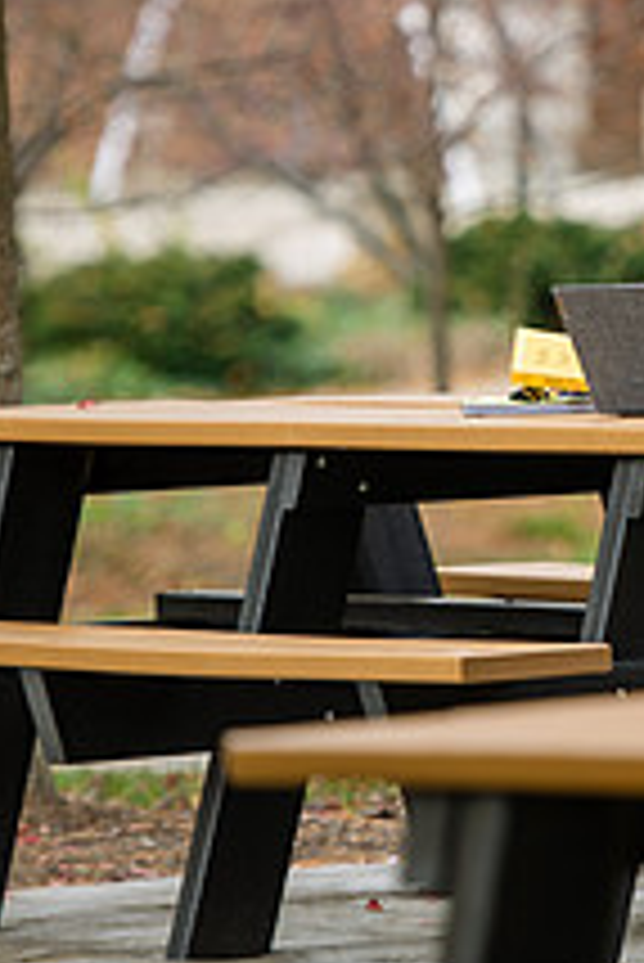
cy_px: 277
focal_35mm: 474
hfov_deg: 2.9
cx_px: 752
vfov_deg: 4.3
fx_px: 12697
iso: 160
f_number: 3.2
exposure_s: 1/320
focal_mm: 175
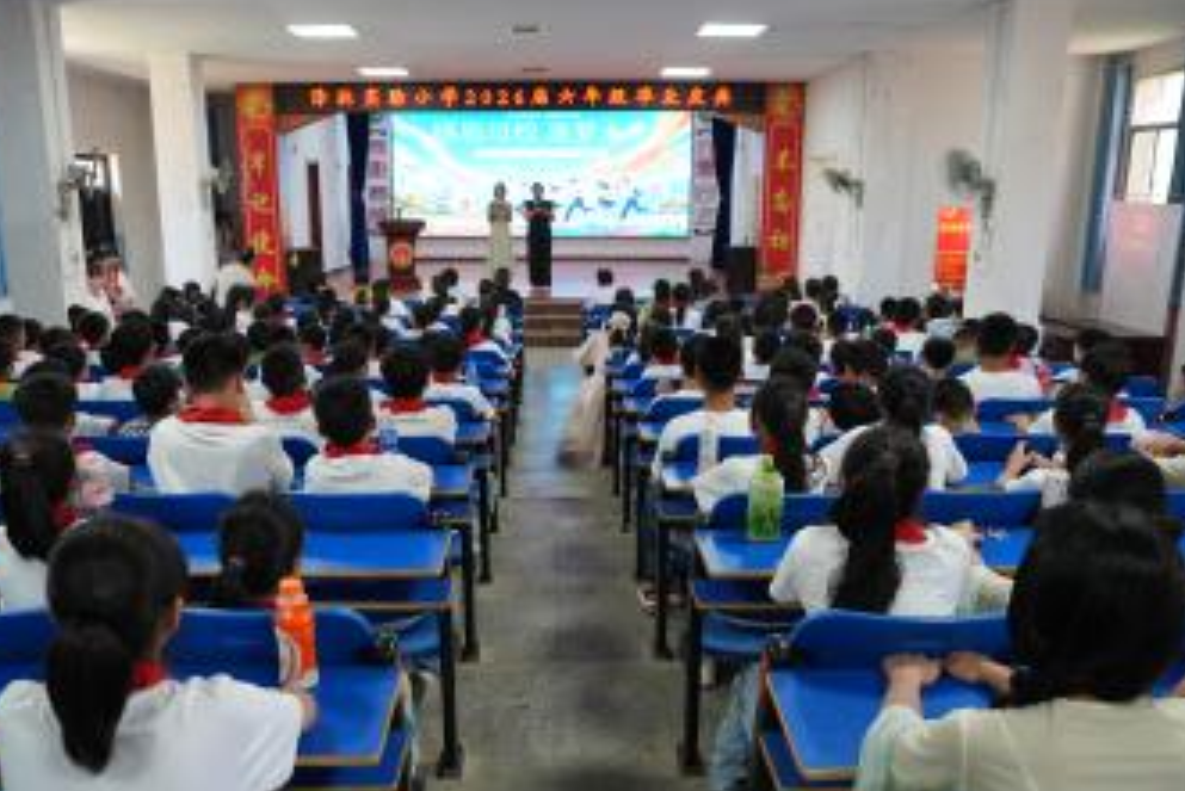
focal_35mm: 29
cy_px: 442
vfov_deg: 44.9
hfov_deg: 63.6
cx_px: 551
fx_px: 955
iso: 1250
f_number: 3.2
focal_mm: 24
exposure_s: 1/160
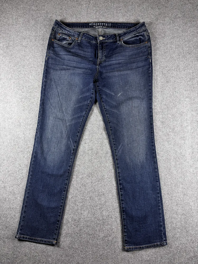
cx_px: 99
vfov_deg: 71.6
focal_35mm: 24
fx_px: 183
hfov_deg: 56.8
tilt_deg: -59.2
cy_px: 132
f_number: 1.78
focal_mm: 6.76
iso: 64
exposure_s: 1/237
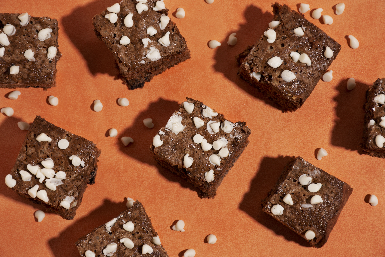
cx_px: 192
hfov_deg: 15.2
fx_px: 1444
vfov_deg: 10.2
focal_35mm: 135
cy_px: 128
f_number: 9
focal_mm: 90
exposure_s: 1/125
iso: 100
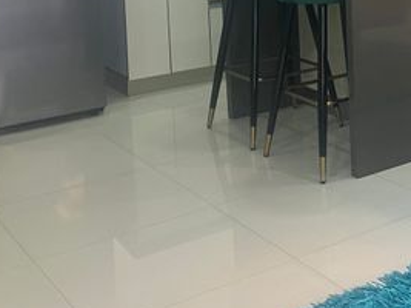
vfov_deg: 19.9
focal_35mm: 70
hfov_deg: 25.0
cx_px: 493
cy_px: -51
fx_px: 831
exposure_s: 1/60
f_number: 1.8
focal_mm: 3.99
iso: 64
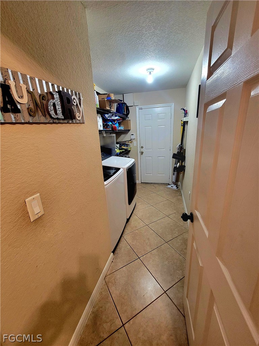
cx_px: 130
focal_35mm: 13
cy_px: 173
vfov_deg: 106.2
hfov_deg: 89.9
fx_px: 130
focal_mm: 2.2
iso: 320
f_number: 2.2
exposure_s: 1/30
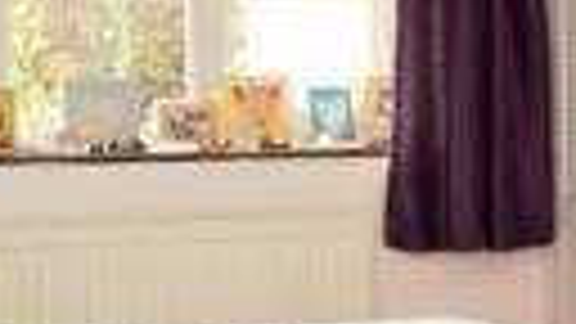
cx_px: 266
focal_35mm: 89
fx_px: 1355
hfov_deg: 24.0
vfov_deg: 13.6
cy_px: 115
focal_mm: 11
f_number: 6.3
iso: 200
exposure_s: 1/25
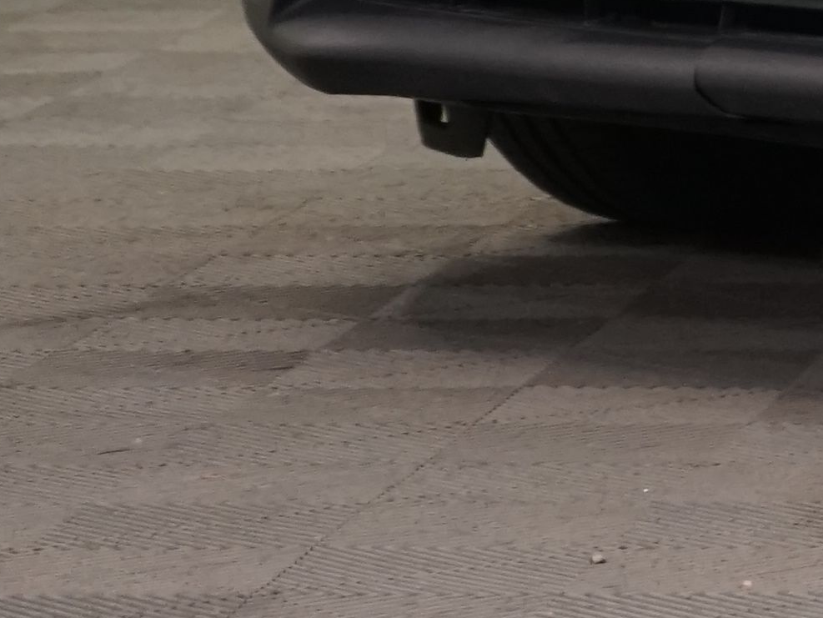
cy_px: -766
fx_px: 9728
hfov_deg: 4.7
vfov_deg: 3.6
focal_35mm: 409
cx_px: 2102
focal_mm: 70
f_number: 5.6
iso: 1250
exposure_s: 1/100
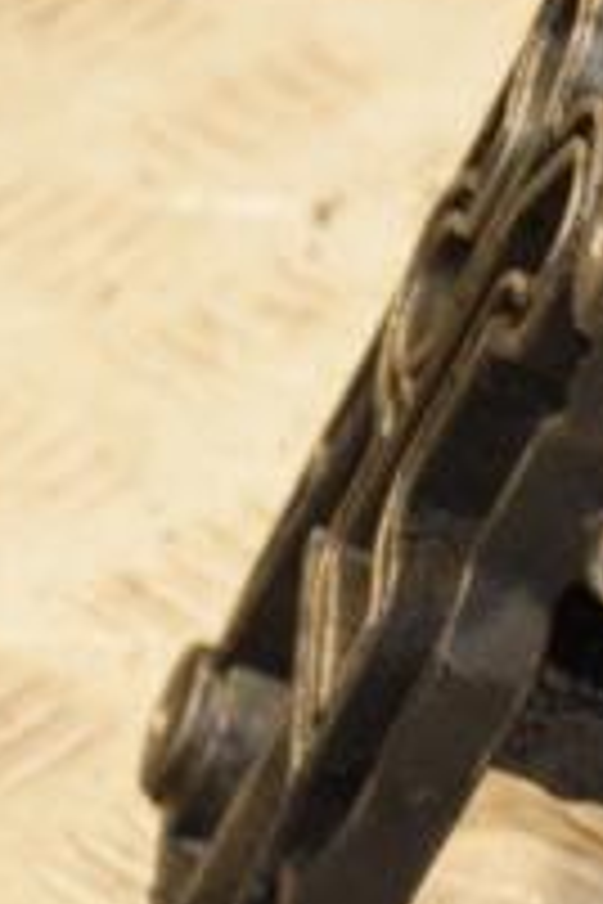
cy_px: 616
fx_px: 7864
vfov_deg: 6.6
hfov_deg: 4.4
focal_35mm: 313
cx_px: 868
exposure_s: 1/125
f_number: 5.3
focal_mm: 70
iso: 800
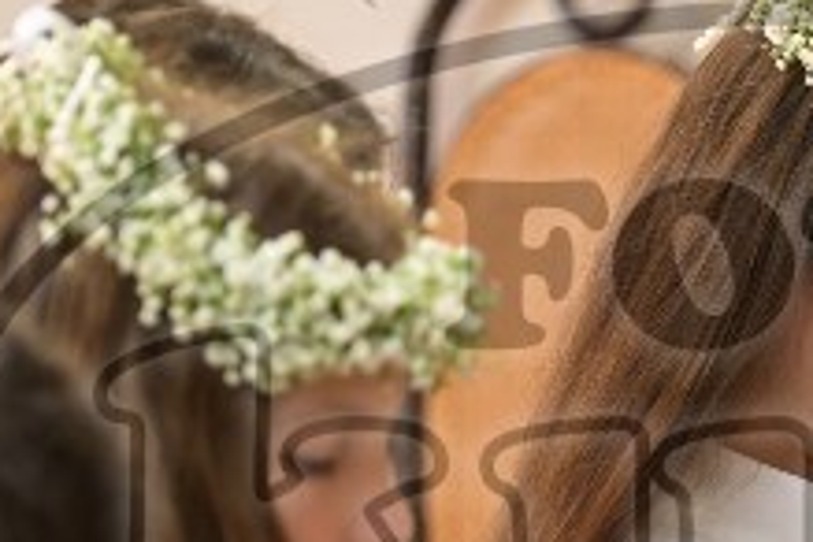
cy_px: 470
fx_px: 8039
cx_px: 835
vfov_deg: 3.9
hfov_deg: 5.8
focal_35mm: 356
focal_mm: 120
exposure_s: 1/125
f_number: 4
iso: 5000
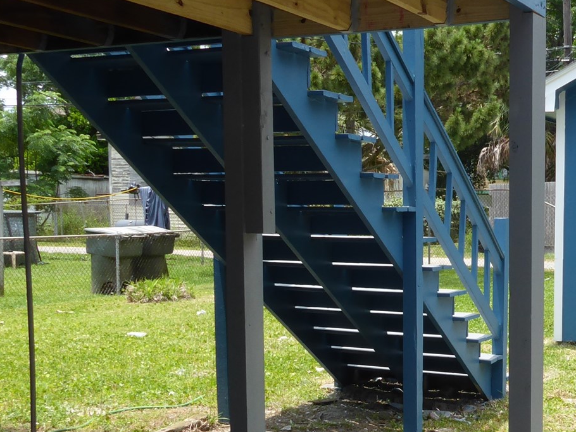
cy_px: 307
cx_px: 439
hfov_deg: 34.7
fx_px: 899
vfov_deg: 26.8
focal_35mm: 54
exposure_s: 1/200
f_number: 5.6
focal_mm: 4.3
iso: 100
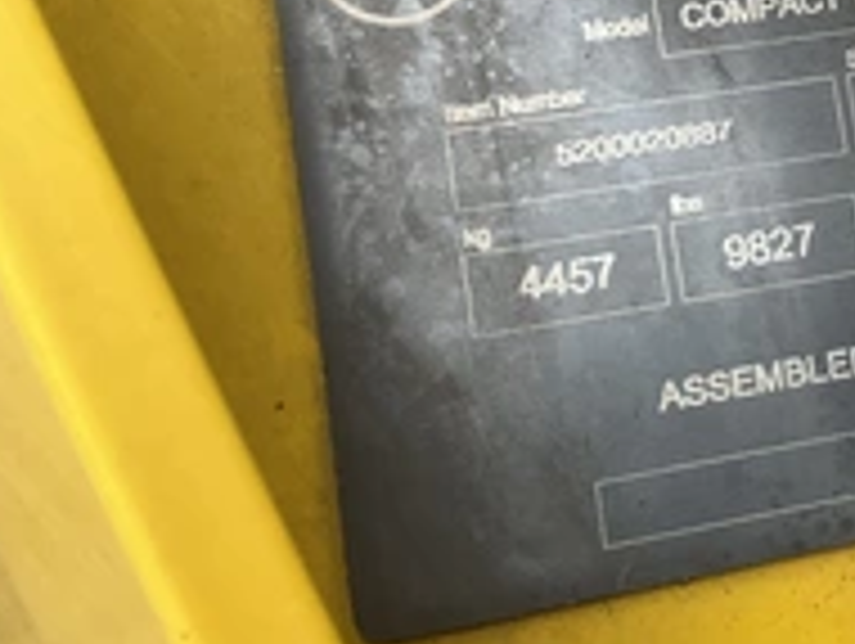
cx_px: 868
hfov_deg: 29.4
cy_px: 135
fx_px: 1509
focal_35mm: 61
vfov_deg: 23.7
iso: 64
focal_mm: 3
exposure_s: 1/122
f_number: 1.8
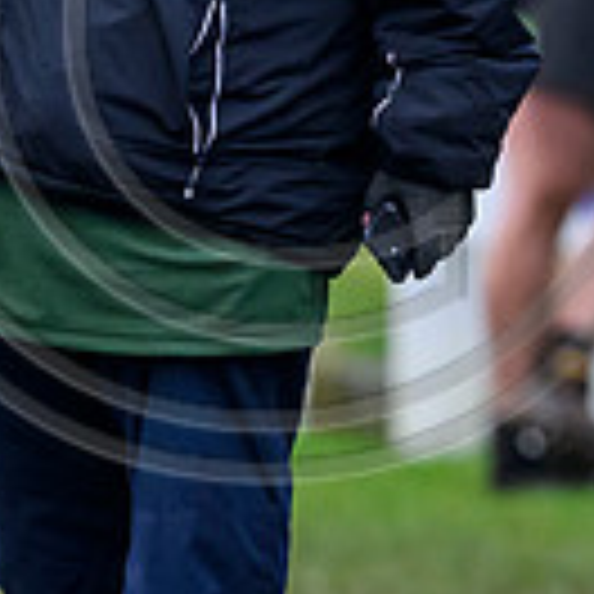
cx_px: 345
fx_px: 49739
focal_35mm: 2562
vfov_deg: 0.7
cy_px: 29
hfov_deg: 0.7
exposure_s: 1/1250
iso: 4000
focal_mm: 400
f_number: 4
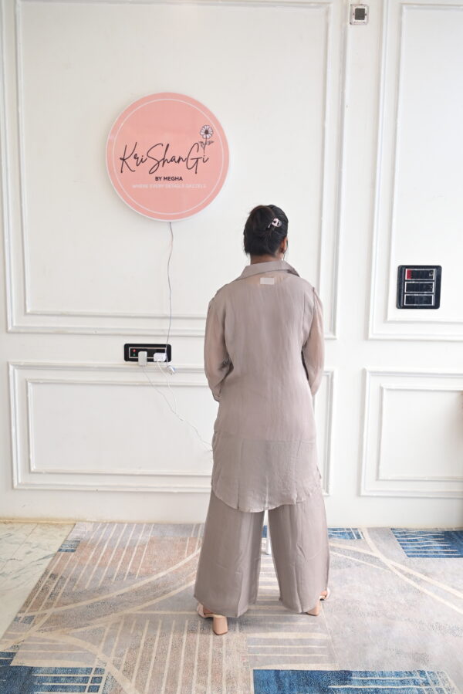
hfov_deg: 45.0
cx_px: 232
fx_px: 559
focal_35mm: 29
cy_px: 347
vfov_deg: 63.6
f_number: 6.3
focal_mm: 29
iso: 640
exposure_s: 1/200
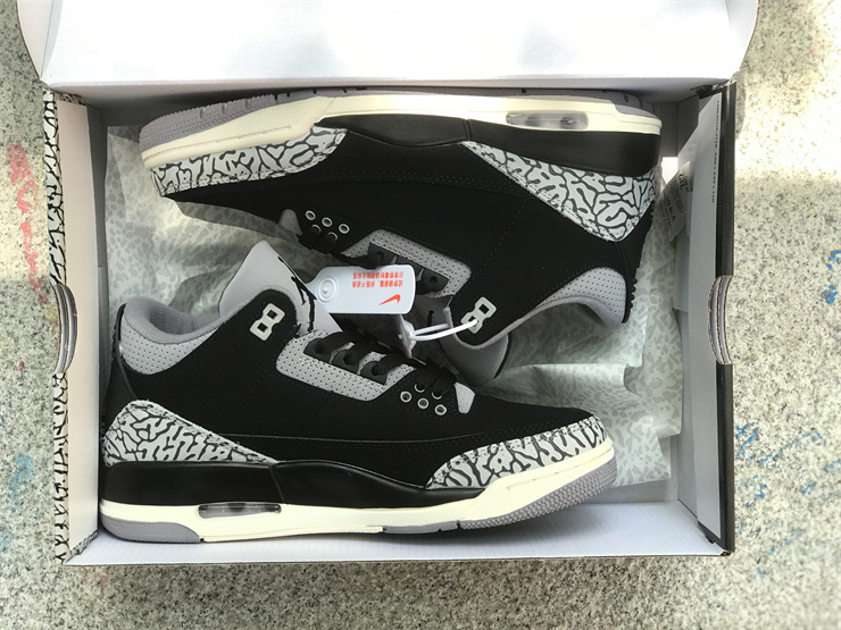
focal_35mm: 57
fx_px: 1385
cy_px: 315
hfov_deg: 33.8
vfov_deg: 25.7
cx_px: 420
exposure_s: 1/109
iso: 20
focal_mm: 6.6
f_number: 2.8
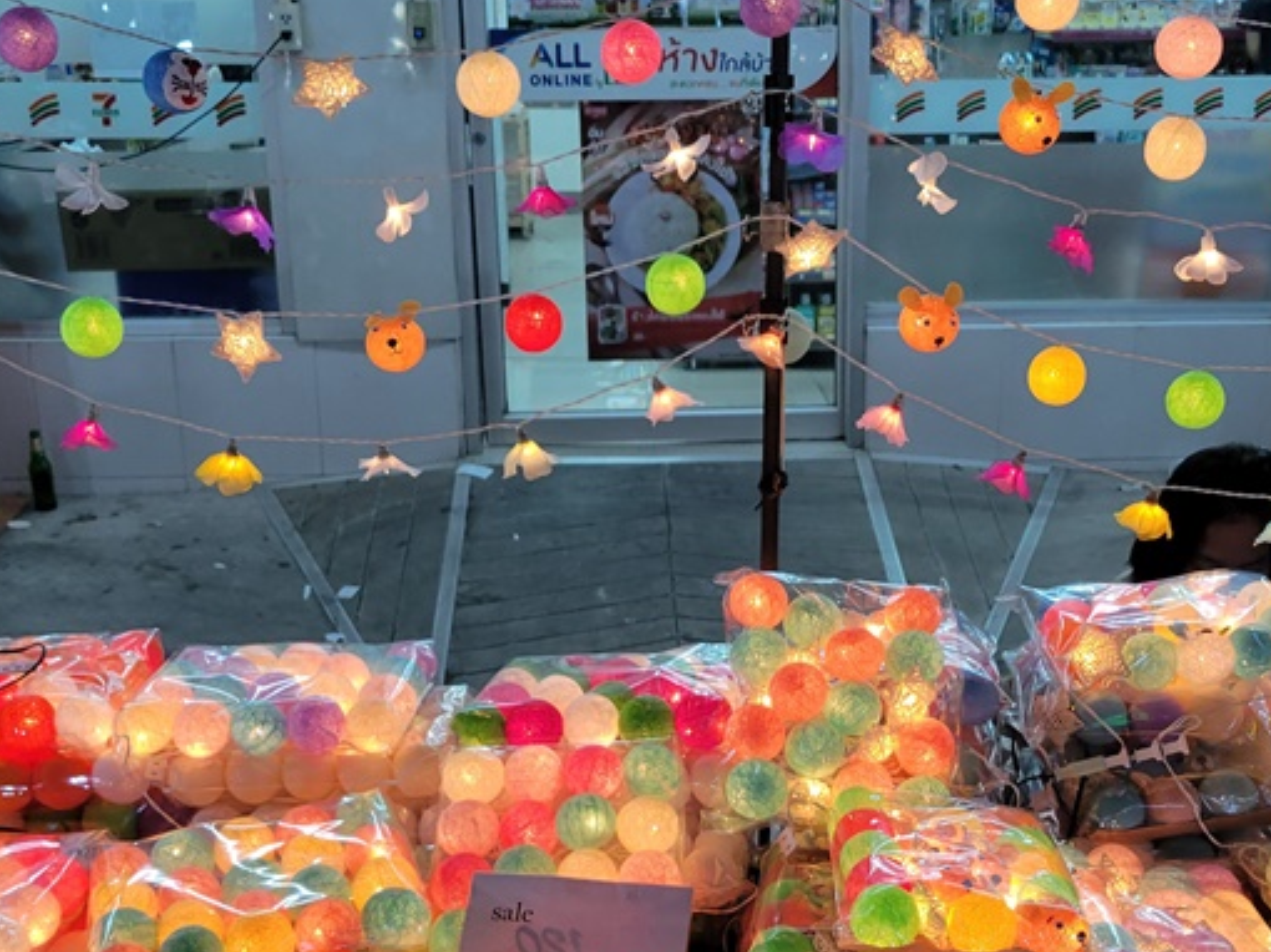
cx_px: 750
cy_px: 673
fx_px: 1872
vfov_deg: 28.3
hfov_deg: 37.4
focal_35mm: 51
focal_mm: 5.4
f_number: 1.8
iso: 160
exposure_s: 1/100
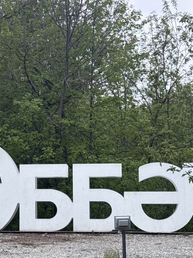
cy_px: 148
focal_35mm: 96
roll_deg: +0.0
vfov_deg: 20.4
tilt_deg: +5.5
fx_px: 714
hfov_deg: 15.1
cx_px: 2
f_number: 1.78
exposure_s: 1/60
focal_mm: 6.76
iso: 125
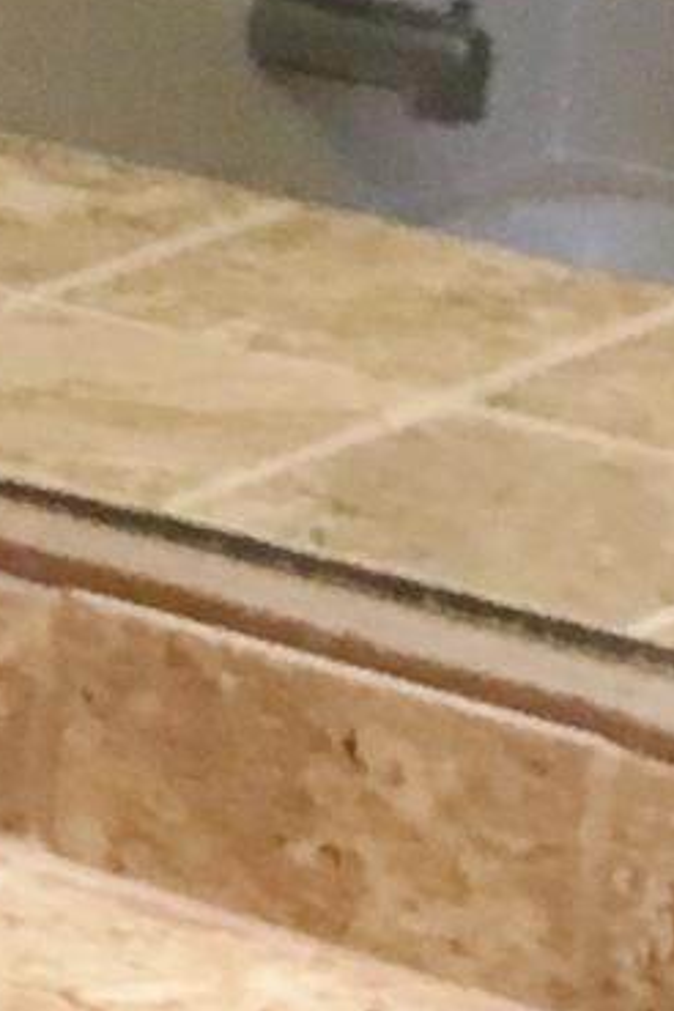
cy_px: 19
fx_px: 6880
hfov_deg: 5.2
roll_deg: -1.2
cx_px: -1586
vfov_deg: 8.4
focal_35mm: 245
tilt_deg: -11.5
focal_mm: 4.15
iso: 100
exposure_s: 1/30
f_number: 2.2
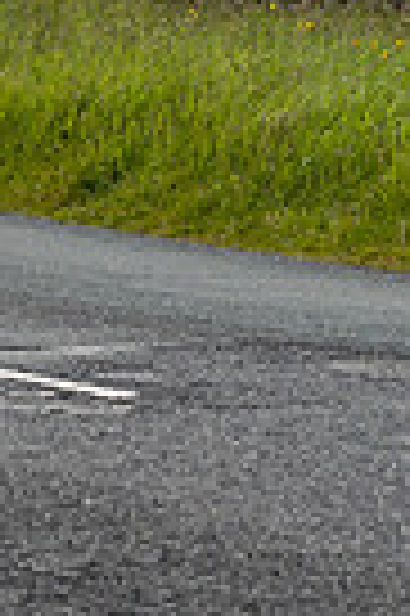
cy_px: -240
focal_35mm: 307
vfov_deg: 6.6
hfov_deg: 4.4
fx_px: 5257
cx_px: -453
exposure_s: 1/500
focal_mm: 55
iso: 200
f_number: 5.6
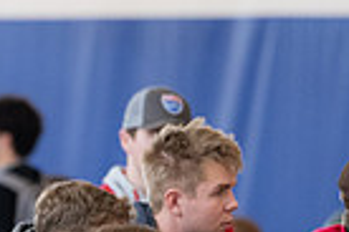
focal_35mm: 973
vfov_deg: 1.4
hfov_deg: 2.1
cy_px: 381
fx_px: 9432
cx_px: -85
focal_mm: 180
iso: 2000
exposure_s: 1/500
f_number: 2.8
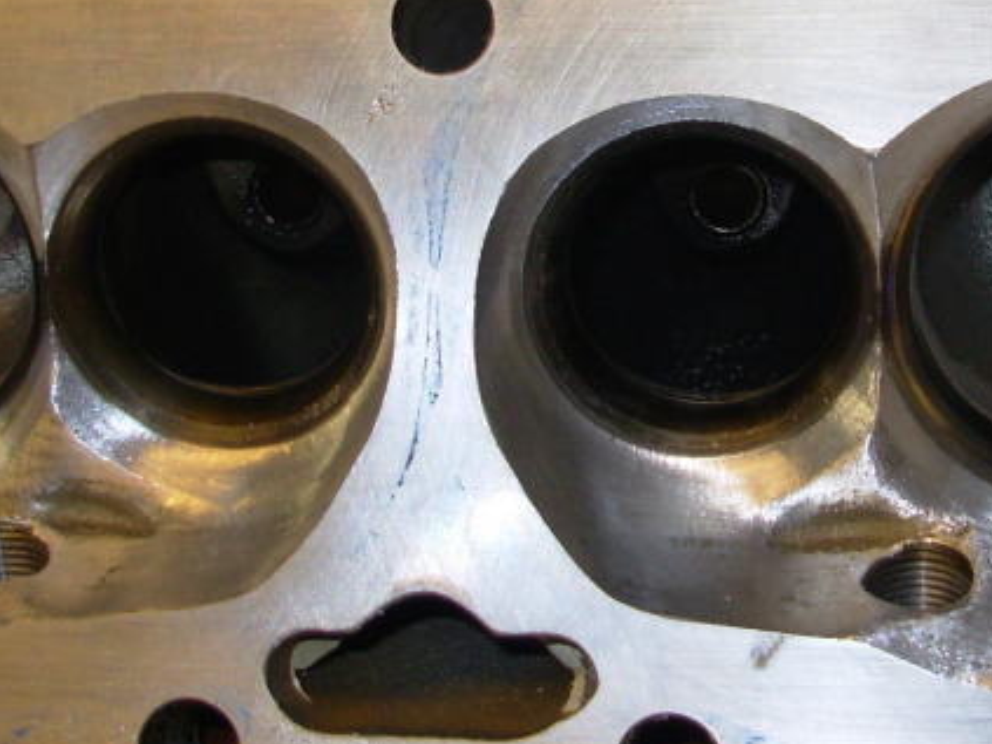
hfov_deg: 21.0
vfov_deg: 16.0
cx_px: 818
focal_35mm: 92
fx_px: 2636
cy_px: 253
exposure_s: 1/32
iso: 50
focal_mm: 6.3
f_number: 2.9
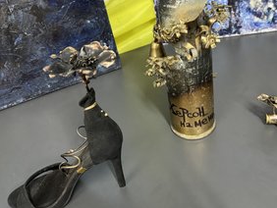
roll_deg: +4.4
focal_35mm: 34
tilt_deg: -31.9
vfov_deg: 41.3
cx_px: 180
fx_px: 272
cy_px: 68
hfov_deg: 53.1
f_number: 1.78
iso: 320
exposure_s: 1/50
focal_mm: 6.76
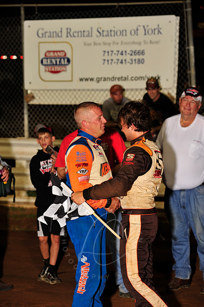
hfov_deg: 11.0
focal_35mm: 125
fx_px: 1064
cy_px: 154
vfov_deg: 16.4
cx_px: 102
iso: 500
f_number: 5.6
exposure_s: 1/250
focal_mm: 125
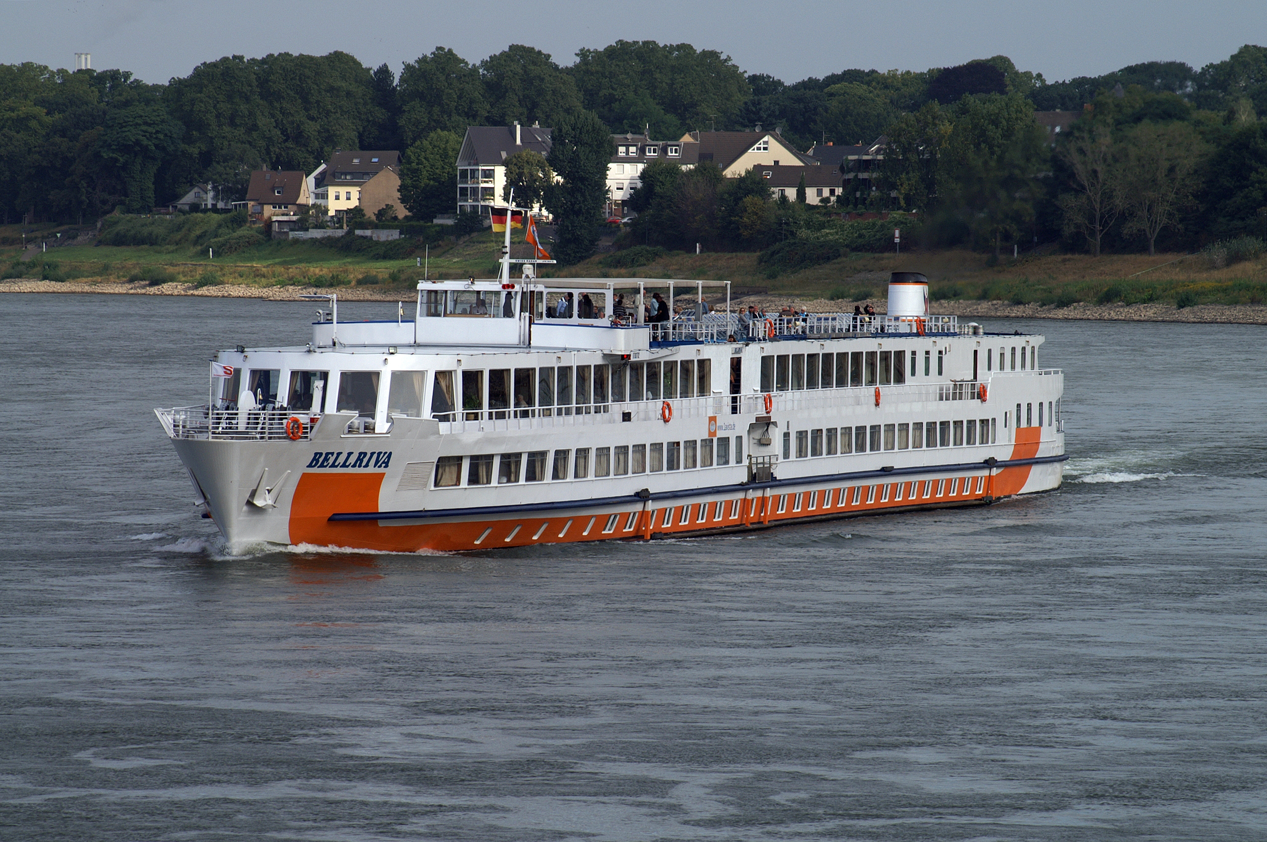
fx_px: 8439
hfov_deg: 8.6
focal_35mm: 240
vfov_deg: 5.7
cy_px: 421
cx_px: 634
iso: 100
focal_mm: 160
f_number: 10
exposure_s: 1/250
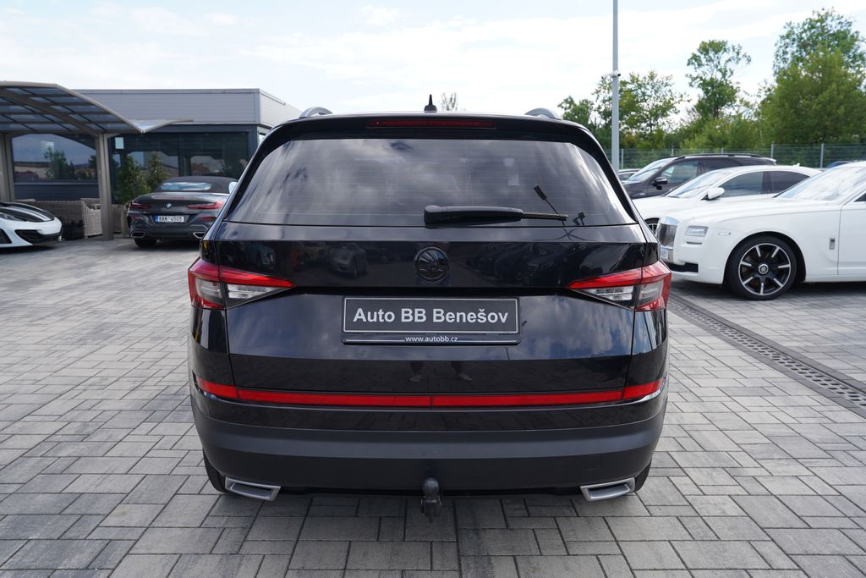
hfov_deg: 63.7
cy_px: 289
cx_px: 433
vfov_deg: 45.0
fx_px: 698
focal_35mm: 29
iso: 100
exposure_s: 1/160
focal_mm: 29
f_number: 6.3
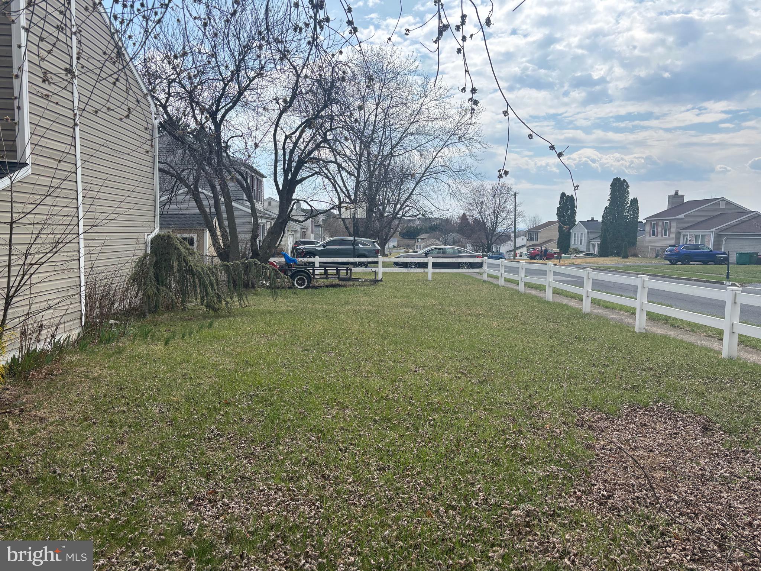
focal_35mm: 26
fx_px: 572
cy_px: 286
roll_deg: -0.6
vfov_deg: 53.1
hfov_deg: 67.3
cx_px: 380
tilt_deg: -6.3
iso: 50
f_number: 1.6
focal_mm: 5.96
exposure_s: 1/3311
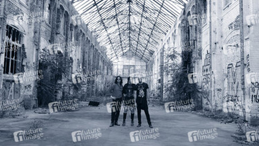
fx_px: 254
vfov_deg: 32.0
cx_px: 129
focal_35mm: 37
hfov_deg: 54.0
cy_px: 62
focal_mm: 35
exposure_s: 1/50
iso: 640
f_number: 4
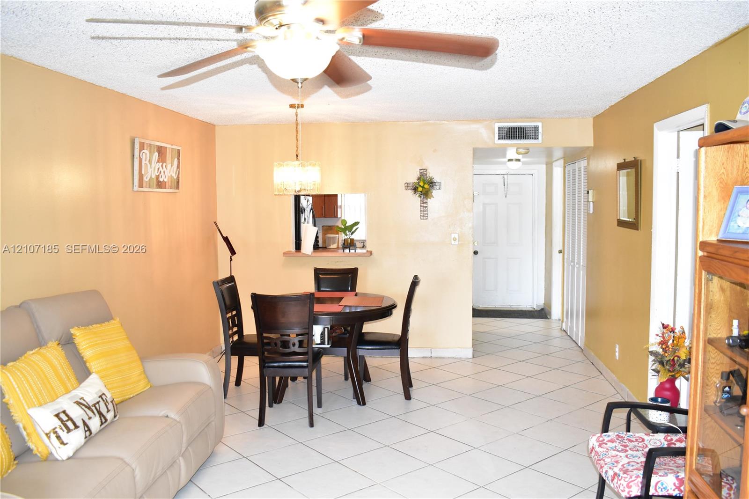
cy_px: 250
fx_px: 624
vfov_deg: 43.6
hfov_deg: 61.9
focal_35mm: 30
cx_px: 374
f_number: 5
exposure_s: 1/60
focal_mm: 20
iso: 1800
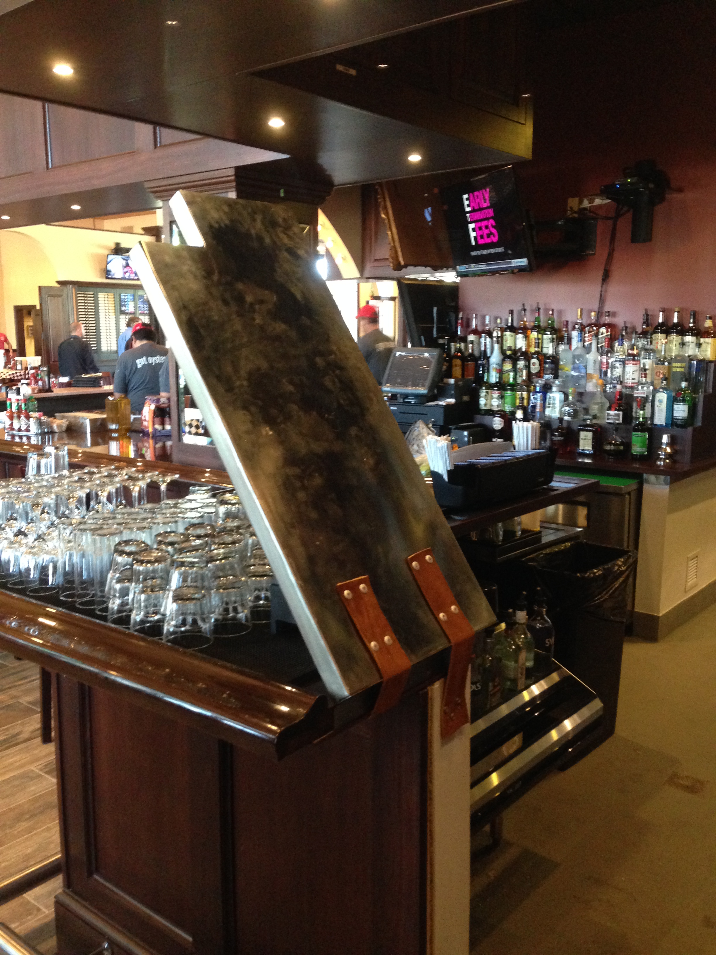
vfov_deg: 55.4
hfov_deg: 42.9
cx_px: 358
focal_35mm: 33
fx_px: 910
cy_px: 478
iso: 400
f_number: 2.4
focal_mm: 4.12
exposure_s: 1/20
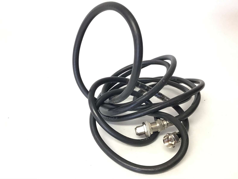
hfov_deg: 58.4
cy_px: 90
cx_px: 119
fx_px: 213
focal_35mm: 31
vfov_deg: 45.4
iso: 64
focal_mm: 3.3
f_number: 2.4
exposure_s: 1/30
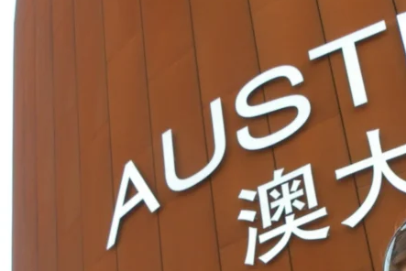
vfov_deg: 17.0
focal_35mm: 76
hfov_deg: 26.0
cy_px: 348
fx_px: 858
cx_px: 348
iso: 64
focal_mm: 4.7
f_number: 3.5
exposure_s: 1/96.1
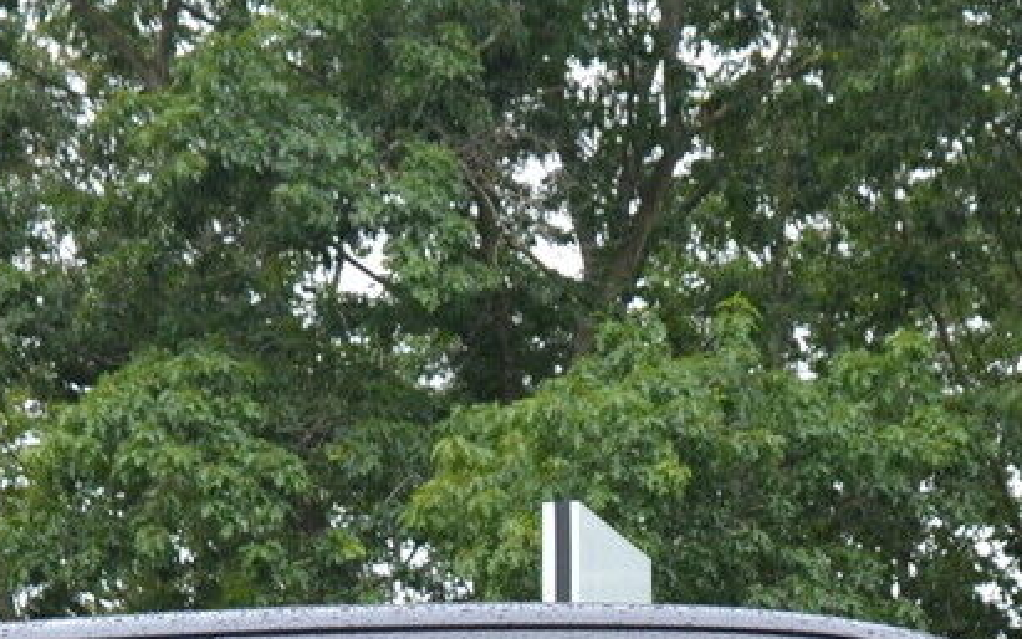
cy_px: 1385
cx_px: 724
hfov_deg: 14.6
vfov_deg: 8.6
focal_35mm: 143
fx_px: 3983
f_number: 5.6
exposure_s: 1/125
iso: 280
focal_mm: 20
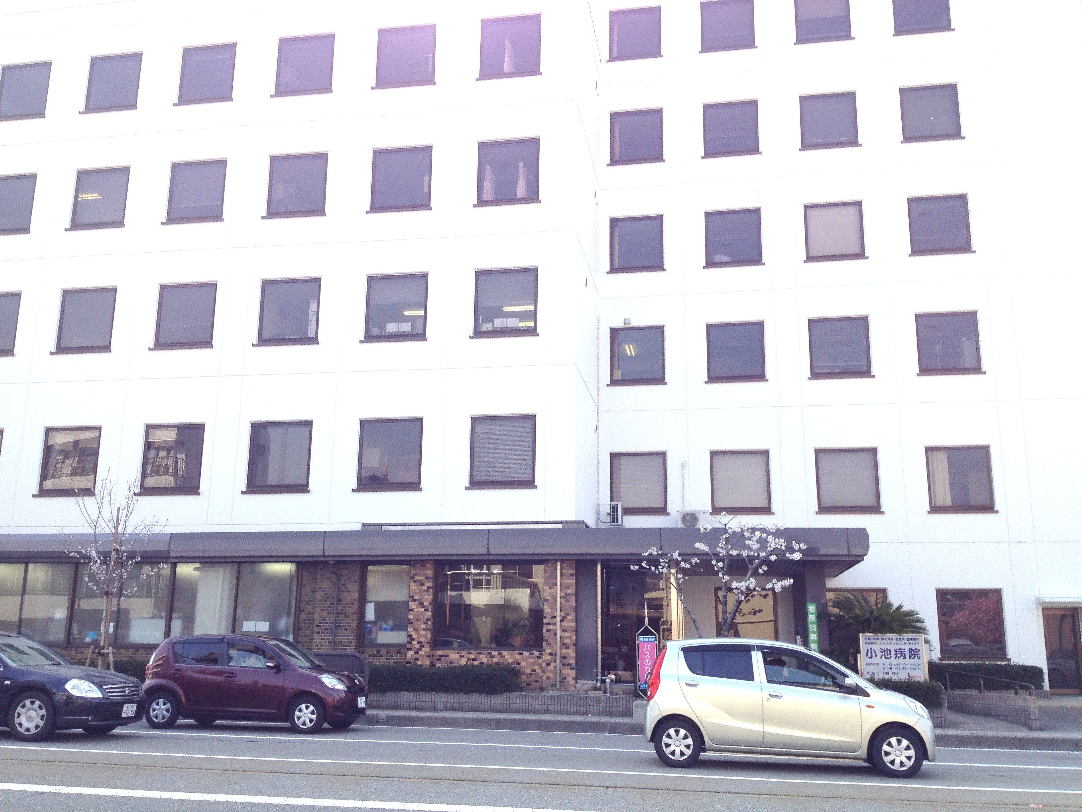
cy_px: 406
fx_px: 1094
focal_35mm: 35
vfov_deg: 40.7
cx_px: 541
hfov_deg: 52.6
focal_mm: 4.28
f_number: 2.4
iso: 50
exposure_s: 1/657
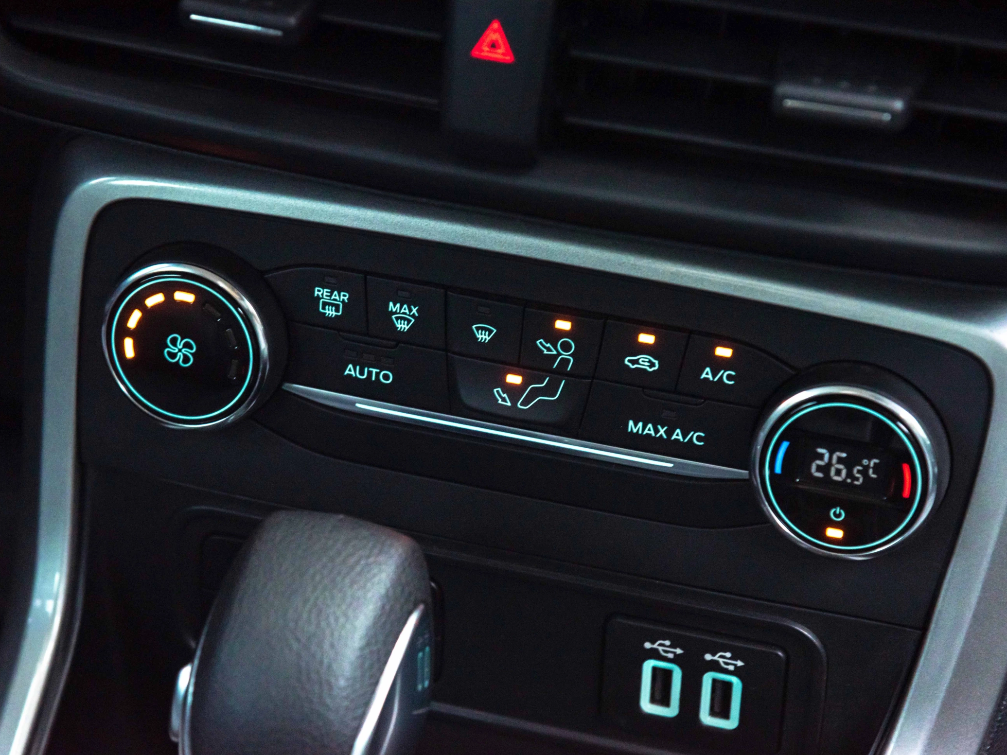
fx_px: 3403
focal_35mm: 117
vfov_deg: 12.7
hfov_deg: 16.8
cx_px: 519
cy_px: 388
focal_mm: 105
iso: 1000
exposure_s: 1/60
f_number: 5.6
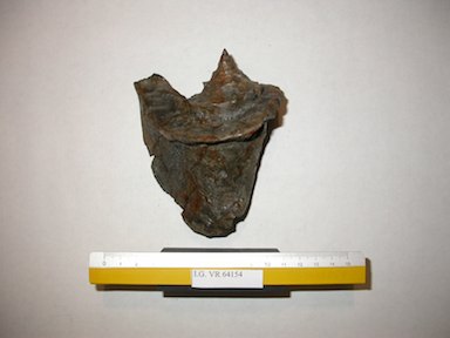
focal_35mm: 38
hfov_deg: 49.0
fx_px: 494
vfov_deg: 37.7
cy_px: 169
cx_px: 225
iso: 100
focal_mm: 7.85
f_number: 2.6
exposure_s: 1/60
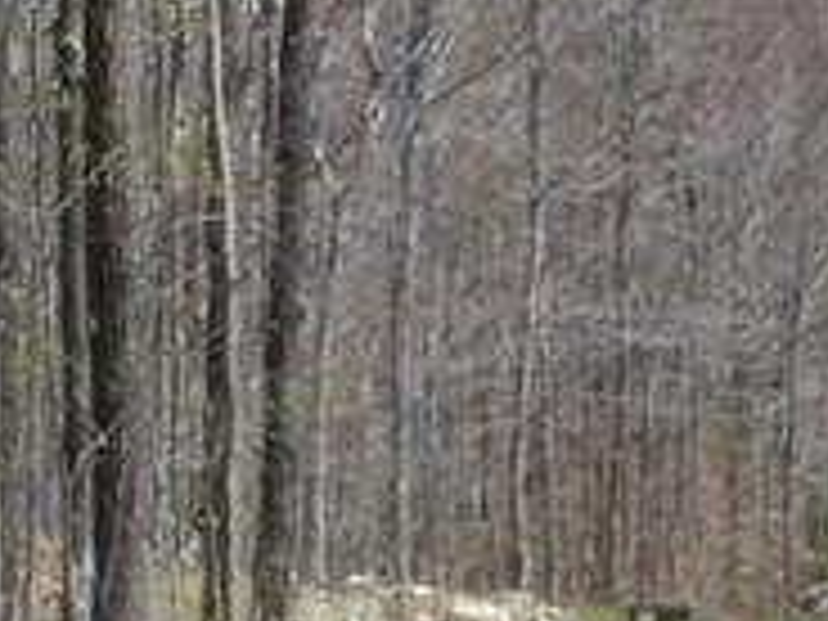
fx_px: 4784
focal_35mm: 200
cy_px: -112
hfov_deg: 9.8
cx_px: 850
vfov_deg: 7.4
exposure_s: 1/320
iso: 64
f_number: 5
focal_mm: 7.54
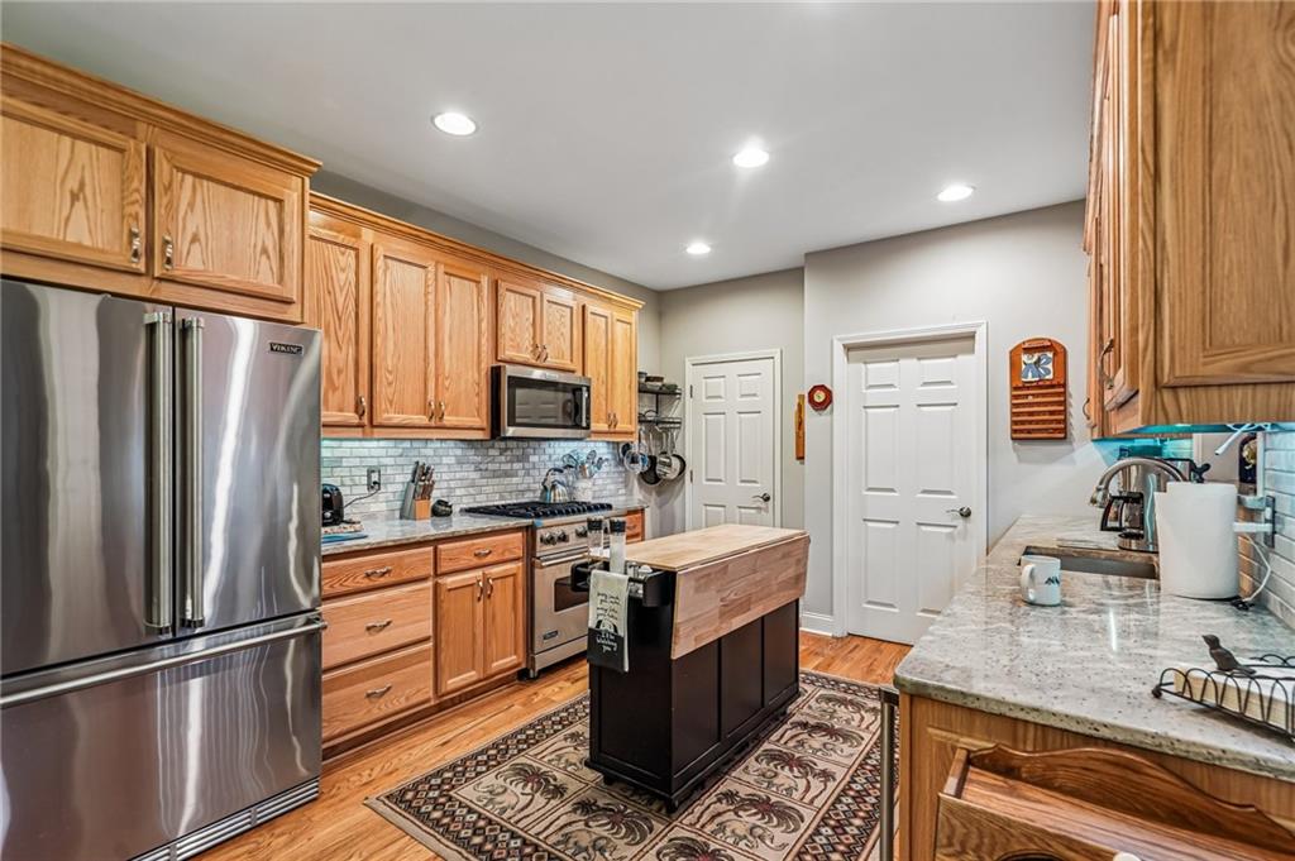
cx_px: 648
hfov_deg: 96.8
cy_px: 430
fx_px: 575
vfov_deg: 73.7
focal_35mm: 16
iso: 320
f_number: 5.6
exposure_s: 1/3.33
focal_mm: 16
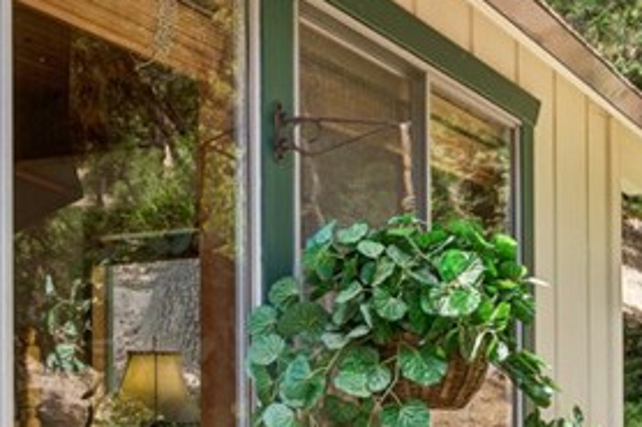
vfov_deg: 22.0
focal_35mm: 60
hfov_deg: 31.4
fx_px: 1071
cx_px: 607
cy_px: 388
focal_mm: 16.3
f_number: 13
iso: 100
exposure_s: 1/15
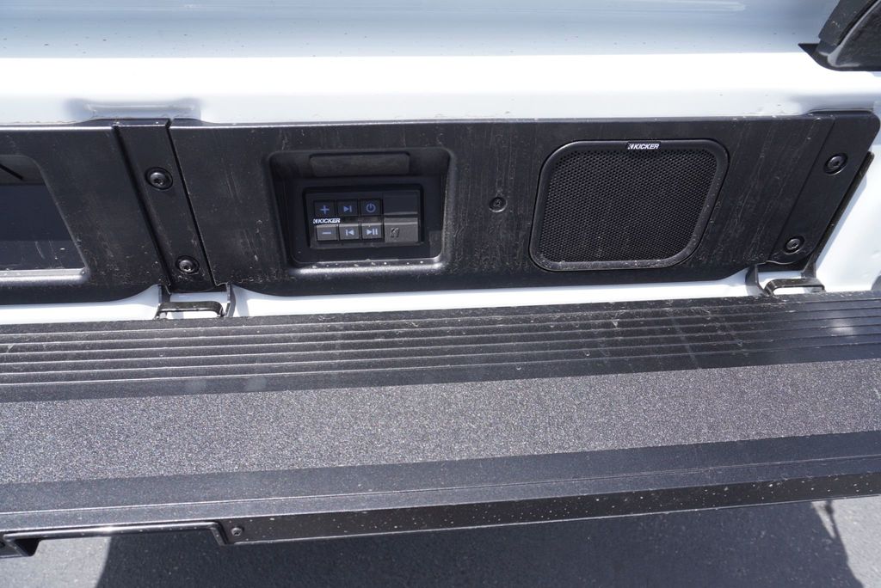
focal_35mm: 24
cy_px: 294
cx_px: 440
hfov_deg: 73.7
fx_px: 588
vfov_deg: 53.2
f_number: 6.3
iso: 100
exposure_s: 1/200
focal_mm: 16
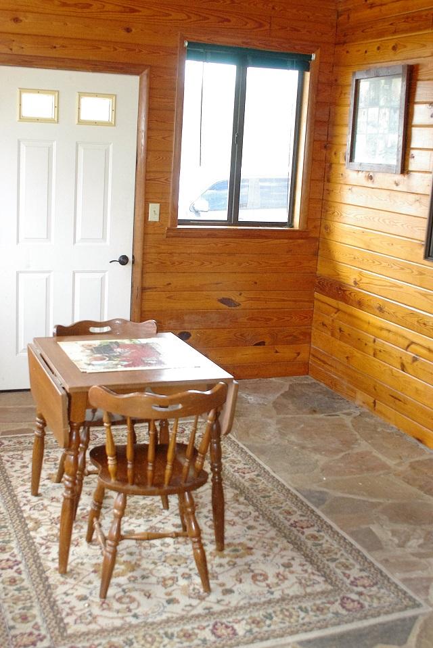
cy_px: 324
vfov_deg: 46.4
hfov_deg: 31.9
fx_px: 757
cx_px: 216
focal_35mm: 42
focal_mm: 28
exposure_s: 1/150
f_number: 5.6
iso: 1600
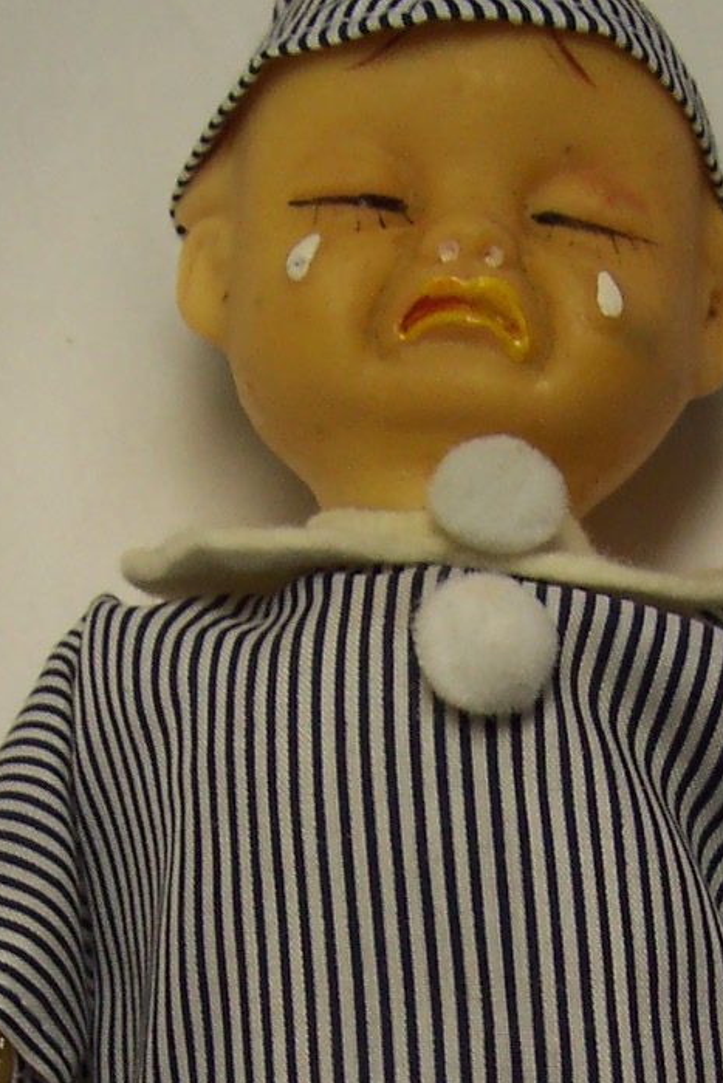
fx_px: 2740
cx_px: 480
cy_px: 1230
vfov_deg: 21.1
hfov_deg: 15.0
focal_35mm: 91
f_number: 2.8
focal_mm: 5.6
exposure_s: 1/125
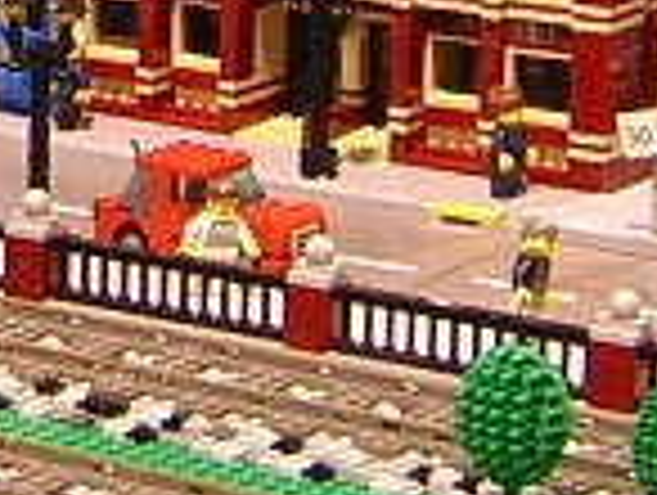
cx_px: 58
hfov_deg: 10.0
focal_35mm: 197
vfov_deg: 7.4
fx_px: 3745
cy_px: -328
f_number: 2.6
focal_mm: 4.7
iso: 100
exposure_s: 1/9.9
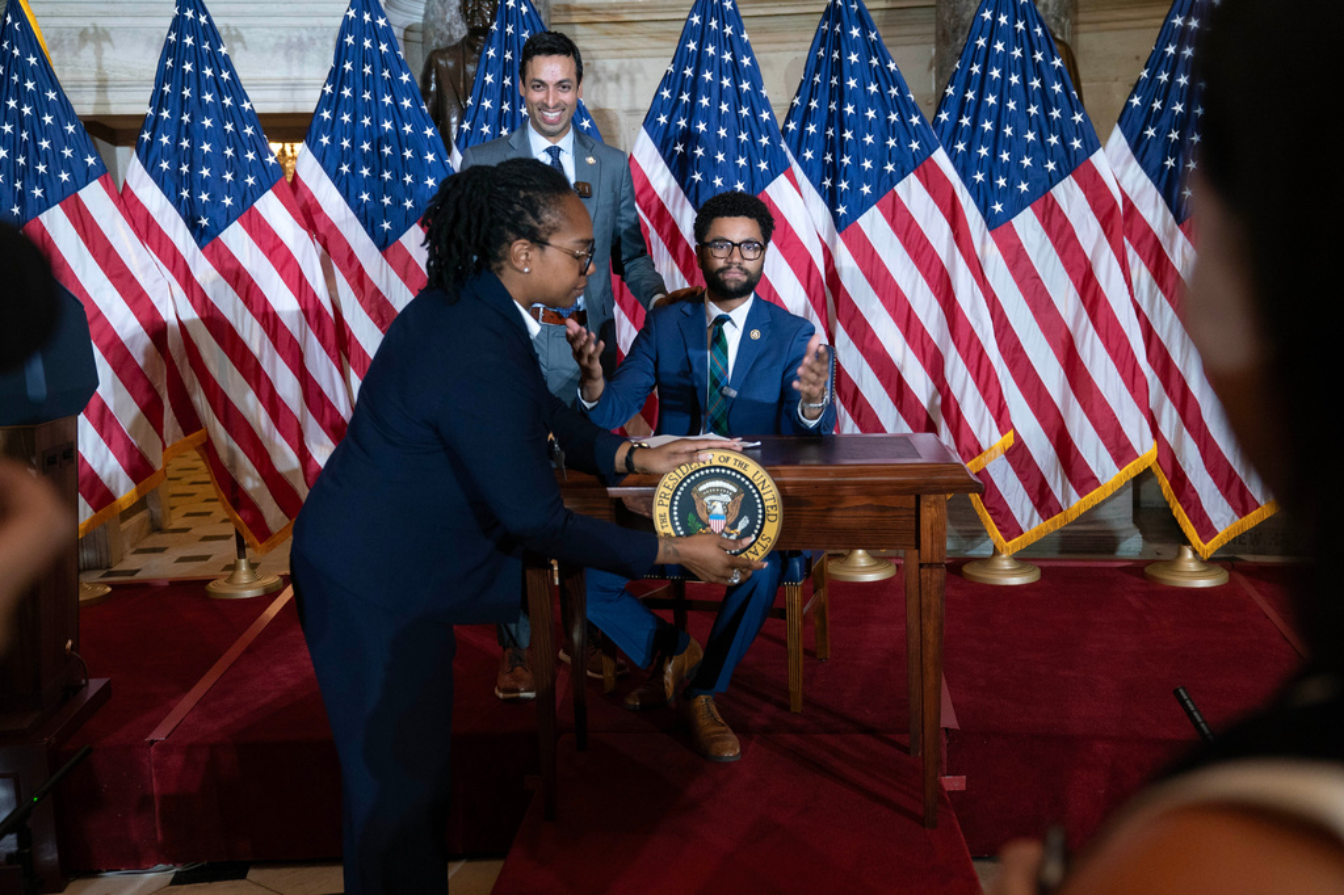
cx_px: 672
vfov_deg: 39.9
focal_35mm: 33
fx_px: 1232
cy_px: 448
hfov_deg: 57.2
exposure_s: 1/320
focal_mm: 33
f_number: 3.5
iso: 2500
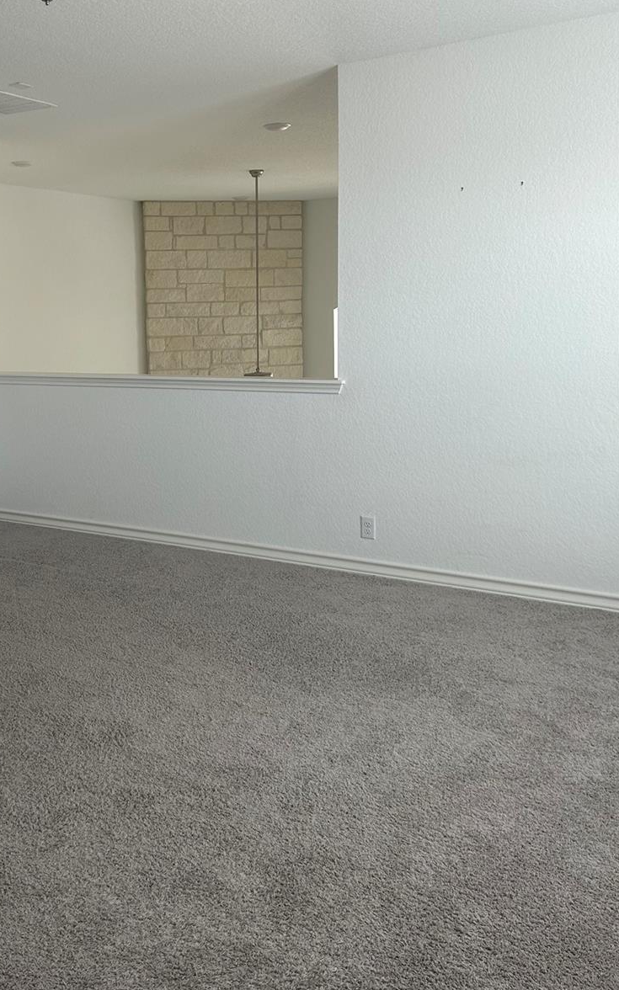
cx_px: 137
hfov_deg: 34.4
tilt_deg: -6.6
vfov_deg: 53.7
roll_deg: +1.5
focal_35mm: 36
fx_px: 972
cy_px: 402
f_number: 1.5
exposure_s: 1/120
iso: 50
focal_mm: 5.7
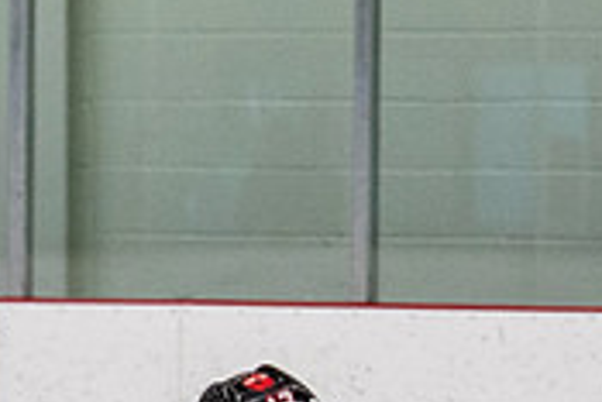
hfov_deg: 2.8
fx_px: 12435
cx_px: -492
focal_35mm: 743
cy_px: 430
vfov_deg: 1.9
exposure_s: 1/640
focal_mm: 102
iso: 1250
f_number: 2.8
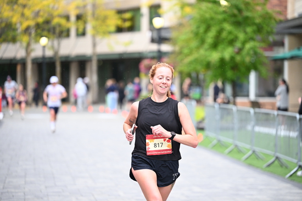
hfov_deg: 15.2
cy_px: 100
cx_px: 151
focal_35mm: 135
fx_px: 1133
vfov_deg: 10.2
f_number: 2.8
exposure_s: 1/1250
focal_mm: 135
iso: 1250
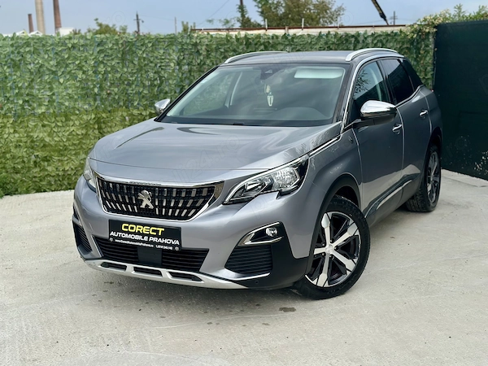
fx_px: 677
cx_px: 244
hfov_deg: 39.7
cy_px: 183
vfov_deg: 30.3
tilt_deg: -10.5
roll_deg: +1.1
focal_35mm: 48
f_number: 1.78
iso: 100
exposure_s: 1/2809
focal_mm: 6.86
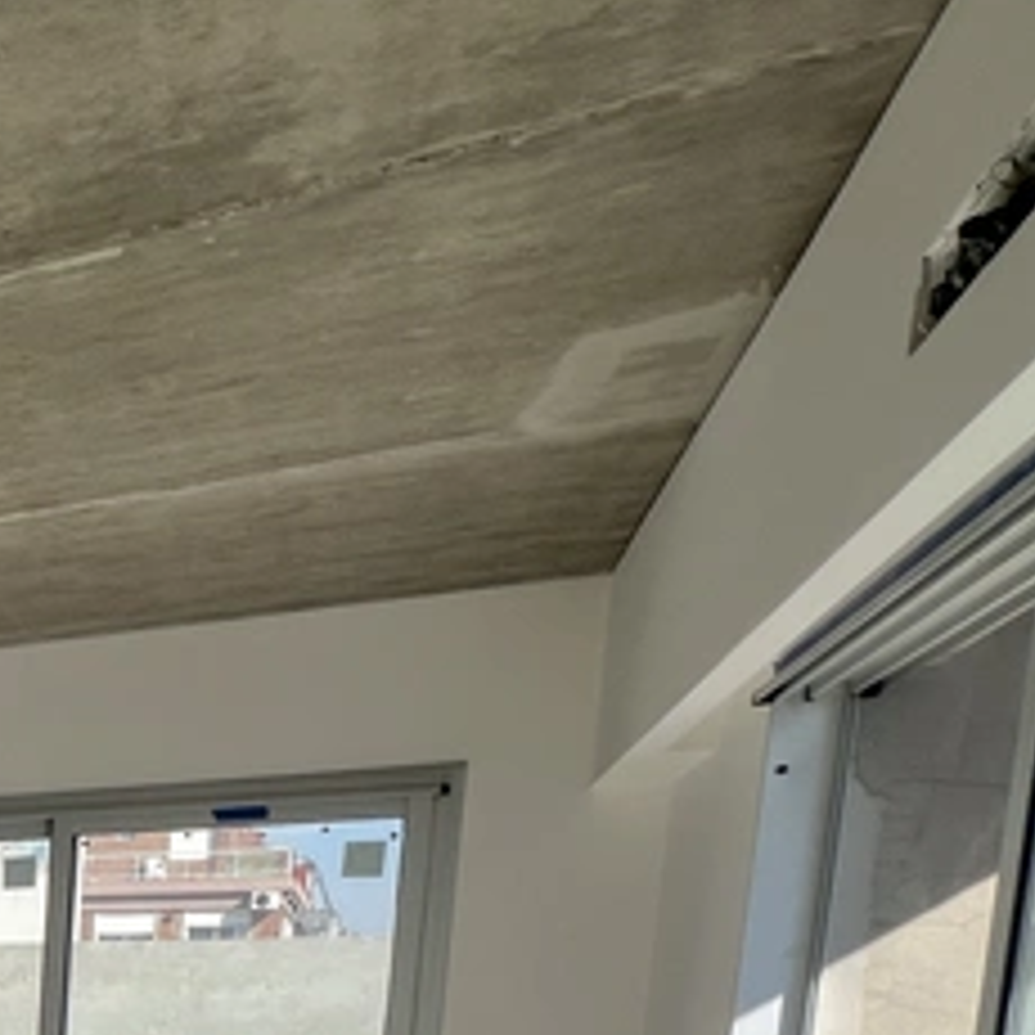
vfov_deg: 34.8
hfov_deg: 26.9
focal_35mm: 40
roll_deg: +0.5
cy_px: 1192
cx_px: -576
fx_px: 1353
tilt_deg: -6.7
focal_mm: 1.57
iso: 32
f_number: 1.8
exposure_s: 1/598
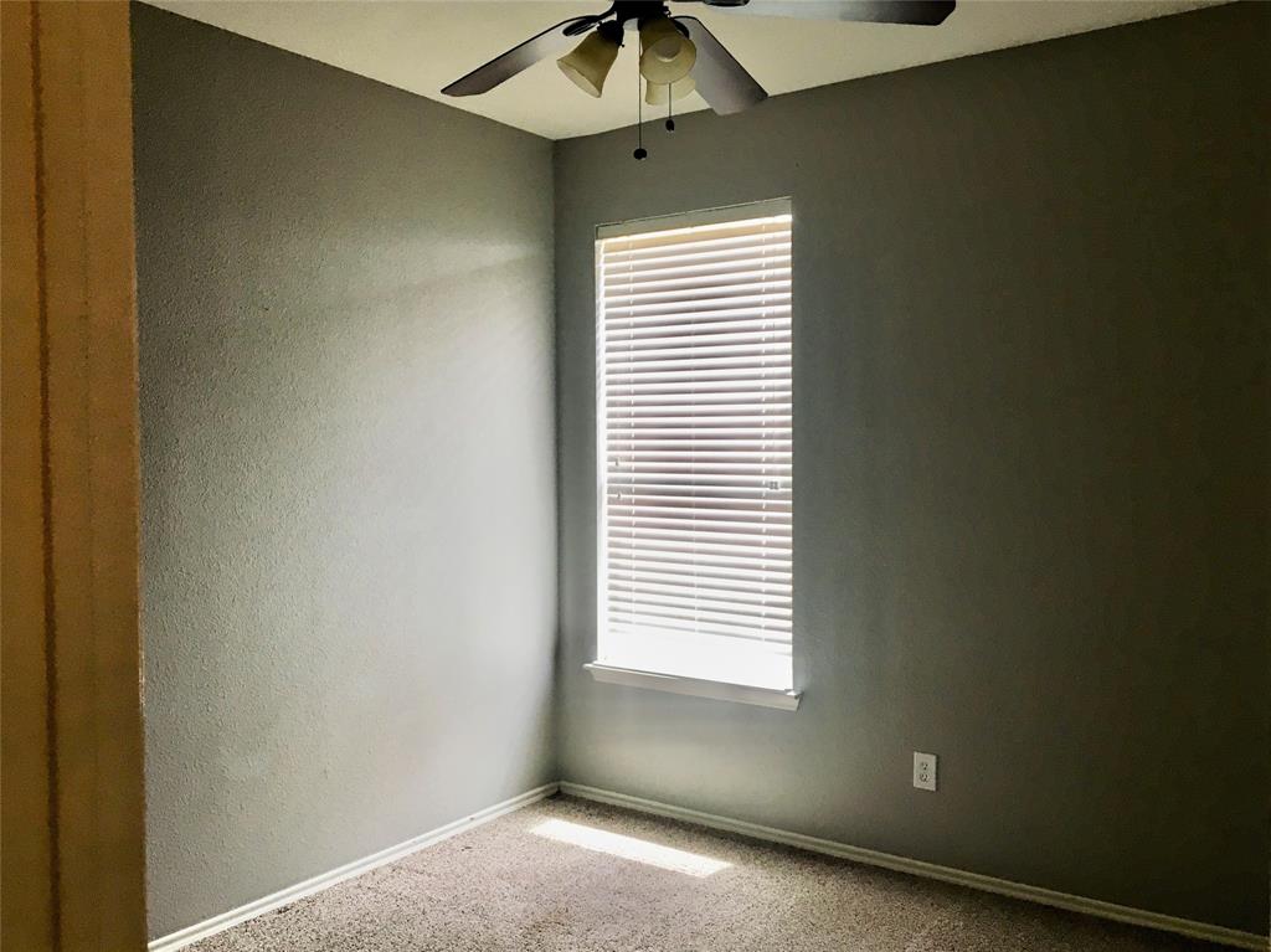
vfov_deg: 48.2
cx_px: 636
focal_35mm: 29
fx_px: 1064
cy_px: 476
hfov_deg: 61.7
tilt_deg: +0.4
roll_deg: -0.3
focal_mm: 4.15
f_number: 2.2
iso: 32
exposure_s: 1/30
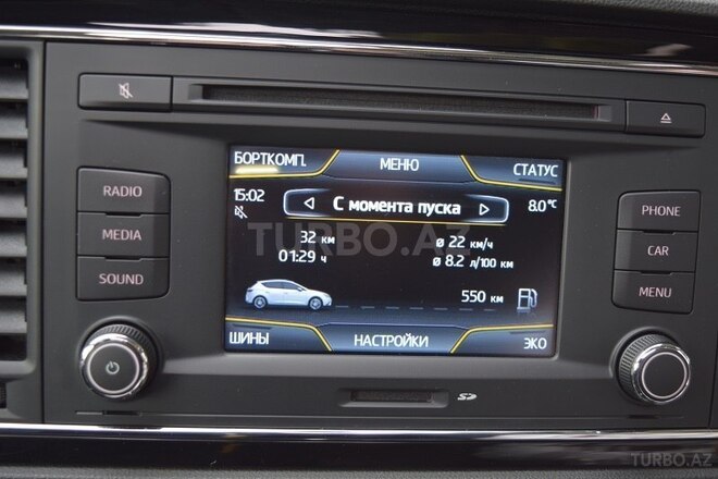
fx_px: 897
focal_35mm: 45
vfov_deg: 29.9
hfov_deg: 43.6
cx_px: 359
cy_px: 240
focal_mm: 30
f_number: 4.2
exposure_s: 1/60
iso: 400
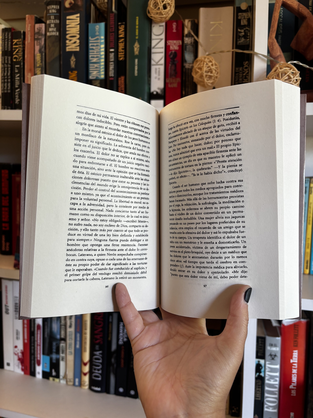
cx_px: 156
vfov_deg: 67.3
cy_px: 209
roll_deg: -1.3
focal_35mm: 26
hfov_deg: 53.1
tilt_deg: -6.2
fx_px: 313
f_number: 1.6
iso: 80
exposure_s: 1/50
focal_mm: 5.96
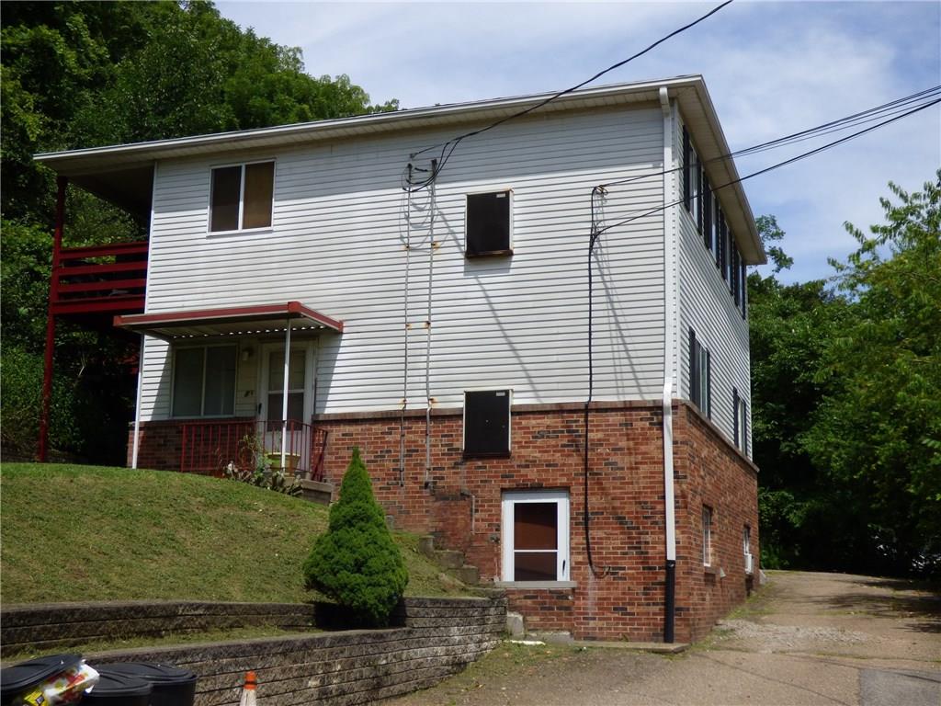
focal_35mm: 45
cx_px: 470
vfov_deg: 32.2
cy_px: 353
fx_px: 1223
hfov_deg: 42.1
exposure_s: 1/1300
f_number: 3.7
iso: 100
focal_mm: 7.79
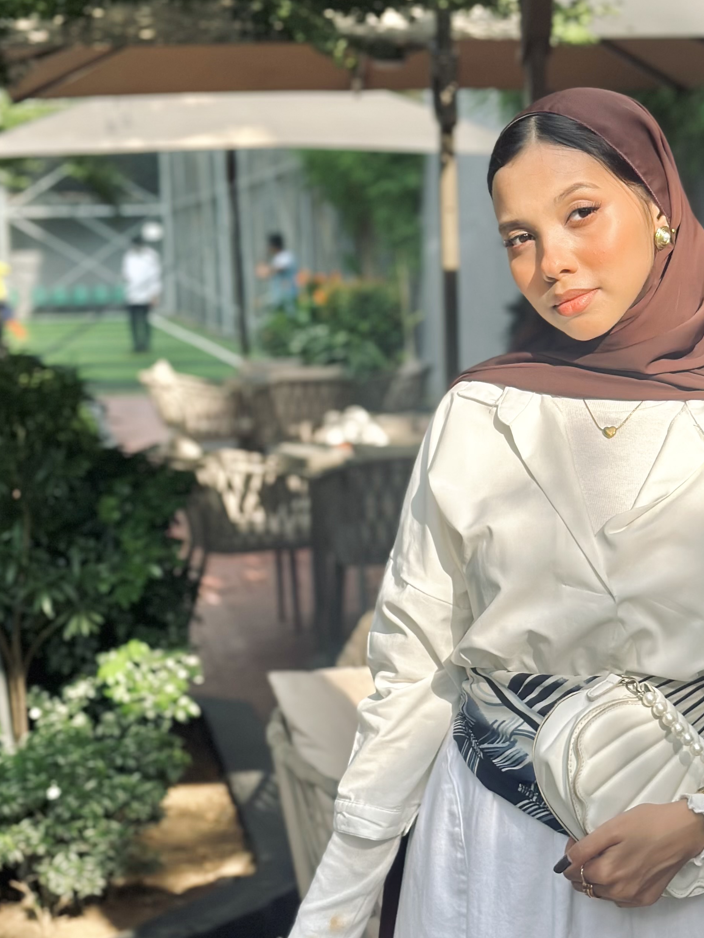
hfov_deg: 18.7
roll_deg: +0.1
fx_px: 2115
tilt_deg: -4.8
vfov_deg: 25.0
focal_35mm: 78
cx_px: 546
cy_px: 430
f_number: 1.78
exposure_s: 1/2667
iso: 100
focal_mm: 6.86
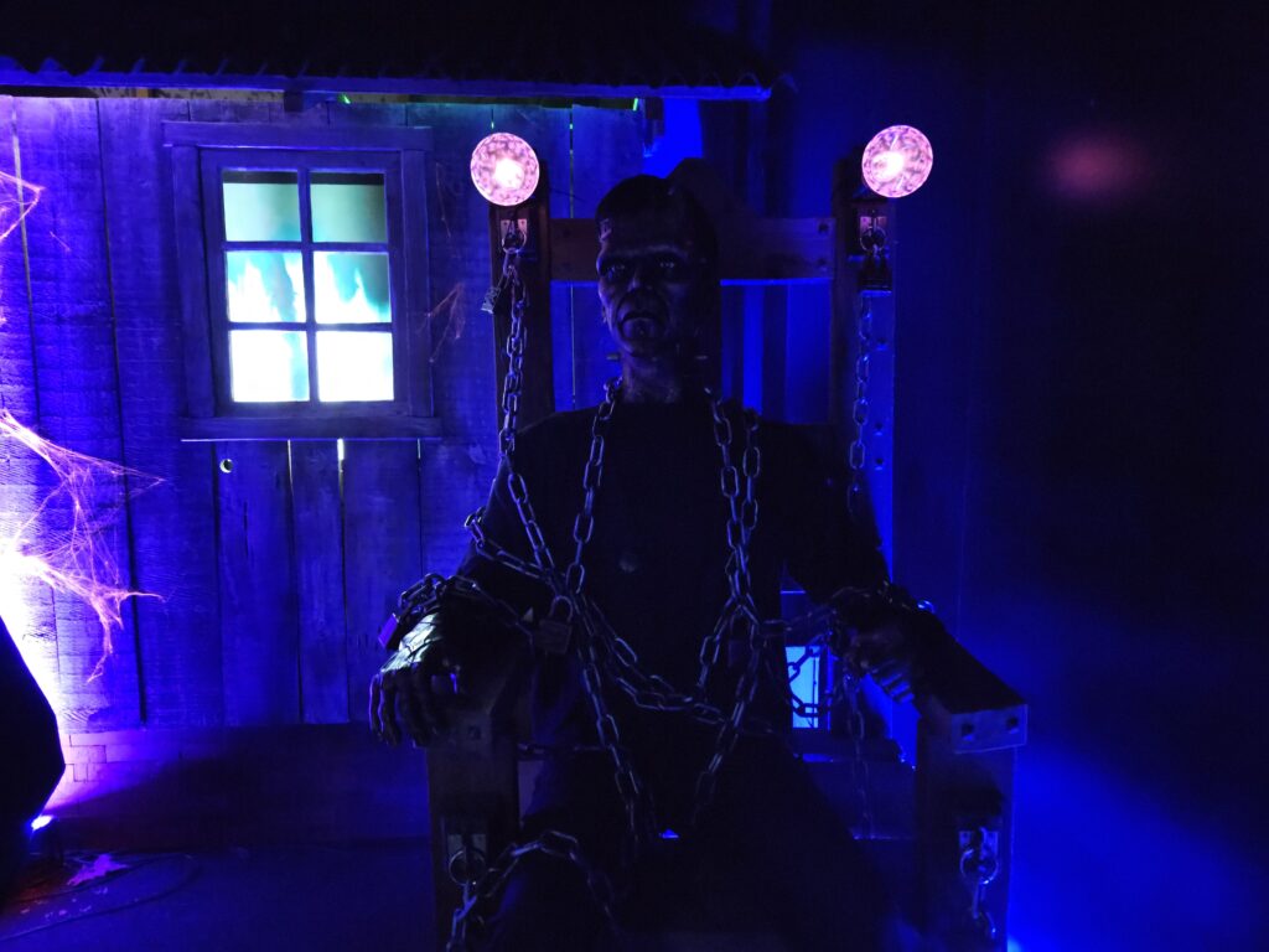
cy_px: 476
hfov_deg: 73.9
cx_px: 634
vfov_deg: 58.9
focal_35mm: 23
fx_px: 843
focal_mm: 5.4
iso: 8000
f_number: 1.8
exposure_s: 1/15
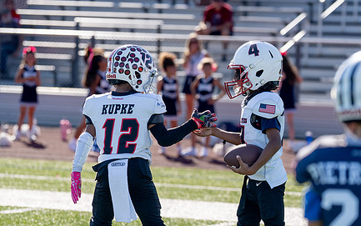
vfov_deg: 6.4
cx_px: 204
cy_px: 133
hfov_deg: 10.2
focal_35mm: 205
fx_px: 2018
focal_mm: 118
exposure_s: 1/4000
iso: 320
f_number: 2.8
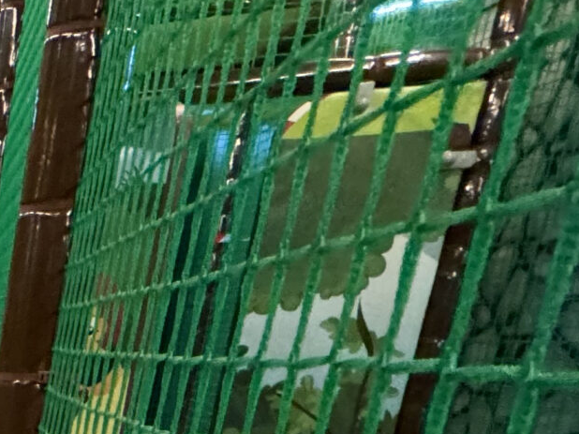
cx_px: -601
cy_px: 582
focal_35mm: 58
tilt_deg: -12.8
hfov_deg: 18.8
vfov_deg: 22.3
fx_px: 970
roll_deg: +0.7
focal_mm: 2.22
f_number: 2.2
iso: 500
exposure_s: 1/50
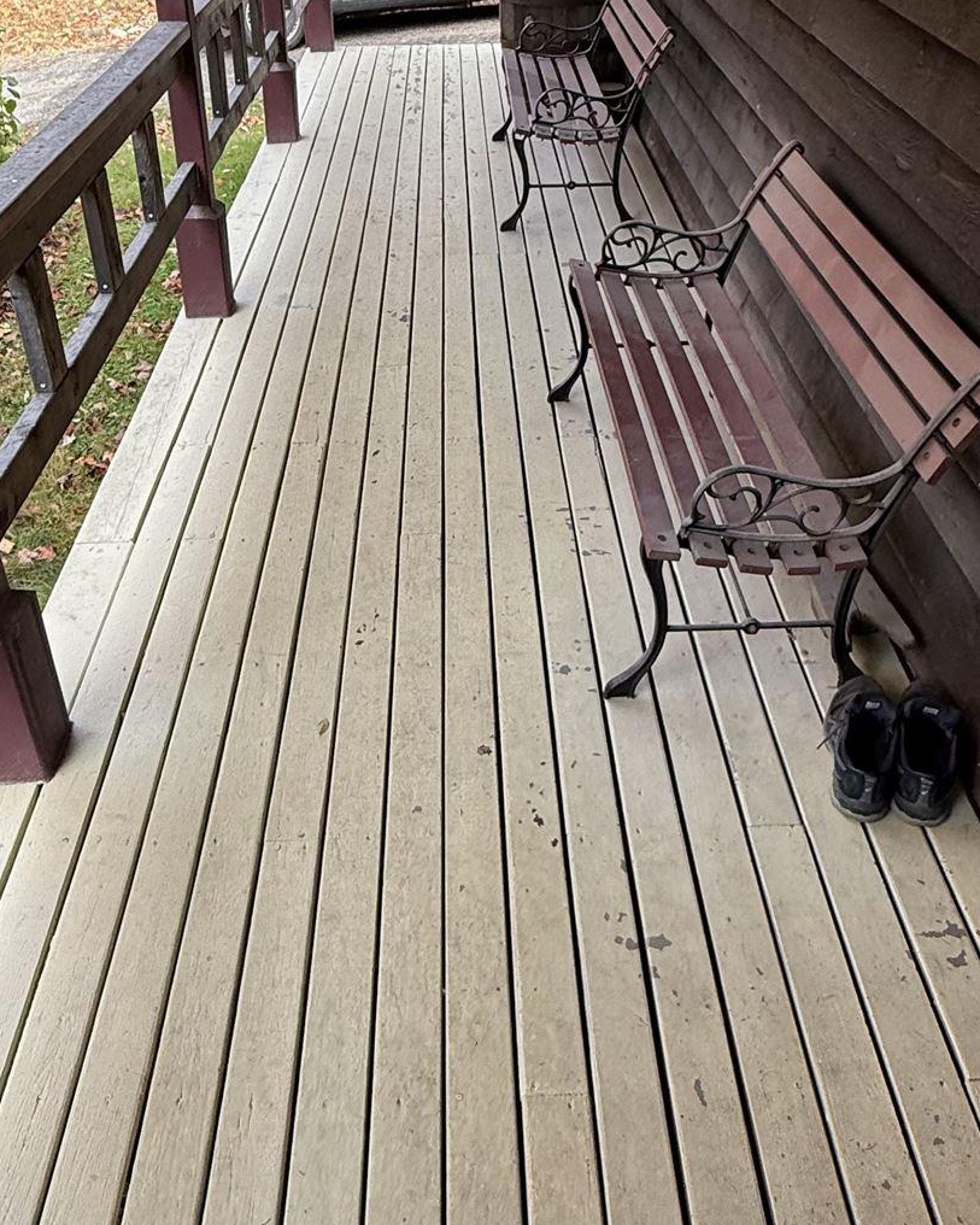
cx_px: 479
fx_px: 1124
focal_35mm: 31
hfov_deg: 47.1
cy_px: 468
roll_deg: -1.0
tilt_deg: -31.6
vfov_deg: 56.6
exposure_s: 1/296
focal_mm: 2.22
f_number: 2.2
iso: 64
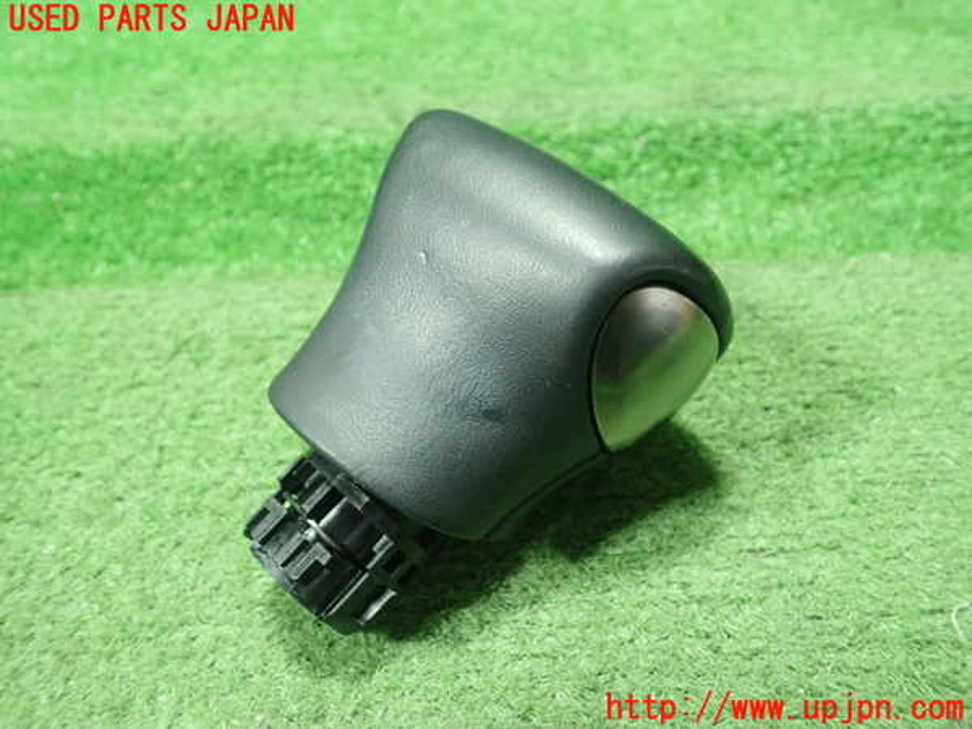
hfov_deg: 60.0
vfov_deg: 46.8
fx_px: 842
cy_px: 364
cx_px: 486
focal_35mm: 30
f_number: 2.3
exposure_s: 1/100
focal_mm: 5.5
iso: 800
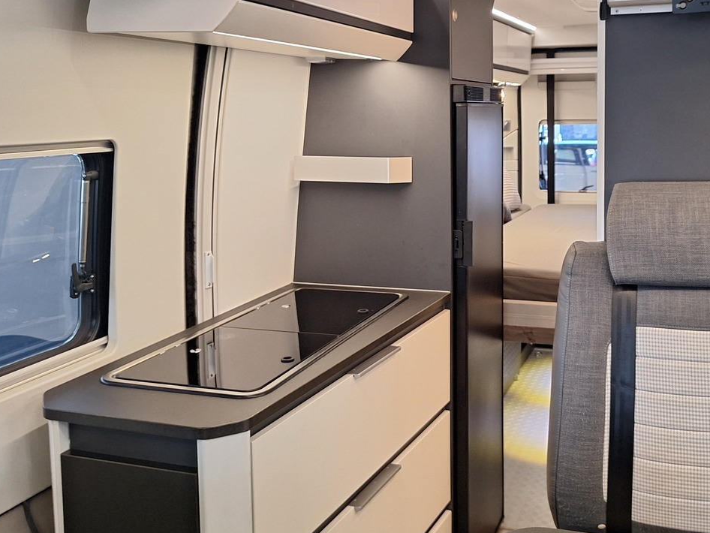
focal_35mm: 35
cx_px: 495
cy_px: 176
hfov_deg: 51.3
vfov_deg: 40.2
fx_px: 718
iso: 160
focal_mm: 5.54
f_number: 1.8
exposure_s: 1/50
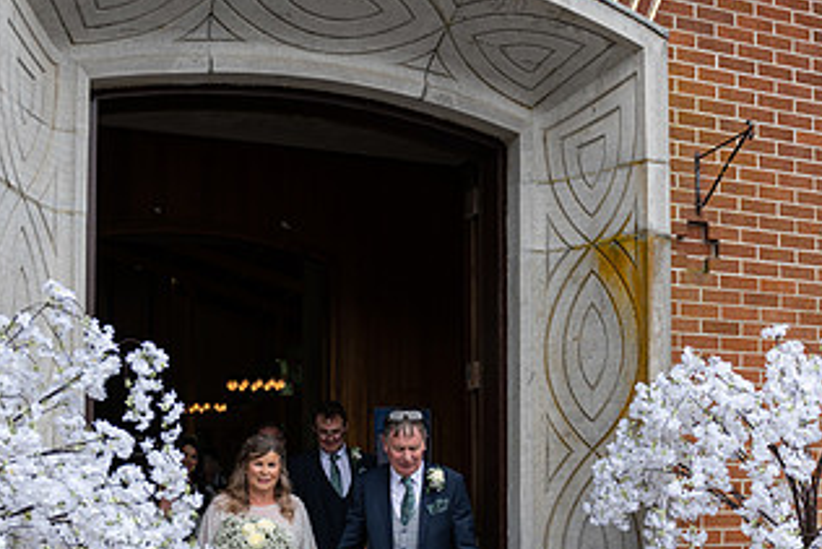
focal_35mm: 44
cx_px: 393
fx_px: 1005
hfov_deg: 44.5
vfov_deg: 29.6
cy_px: 467
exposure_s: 1/1000
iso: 100
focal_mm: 24
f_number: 3.5
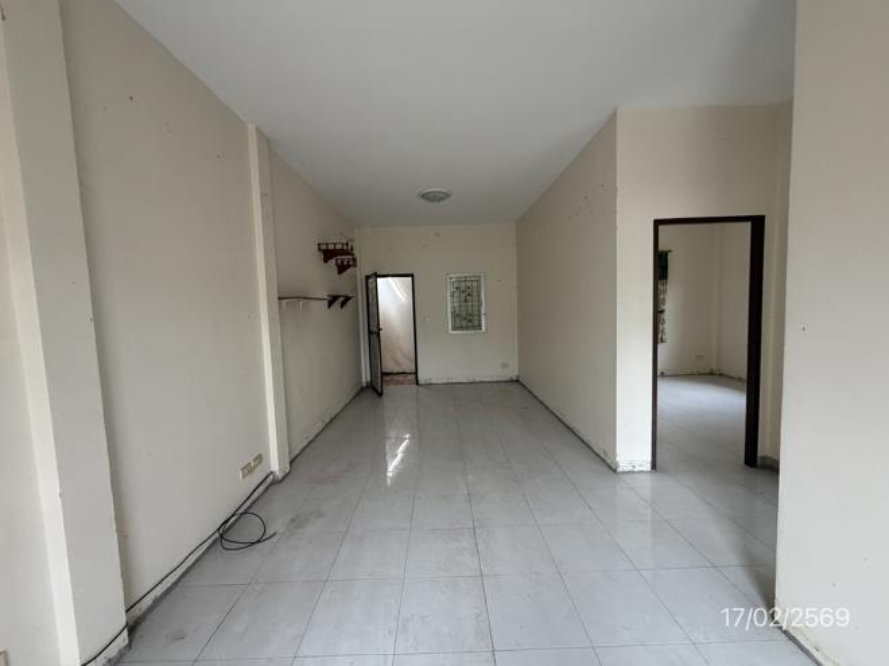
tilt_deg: -2.2
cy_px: 333
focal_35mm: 14
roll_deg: +2.4
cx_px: 444
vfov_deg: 85.7
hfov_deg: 102.1
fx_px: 360
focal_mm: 2.22
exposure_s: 1/121
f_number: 2.2
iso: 200
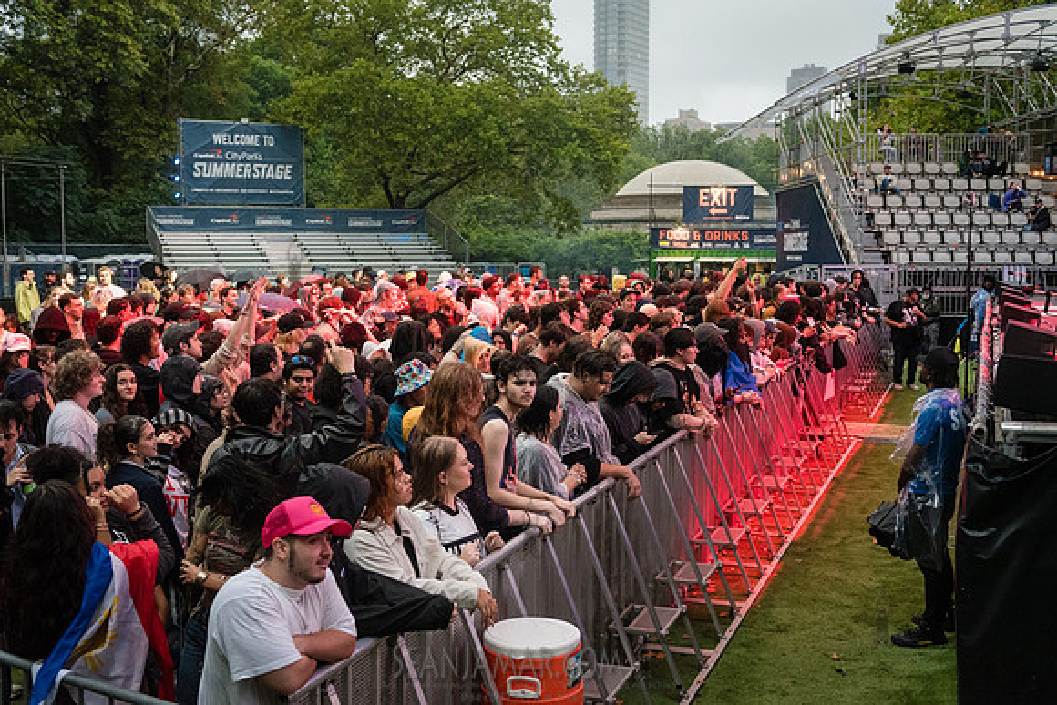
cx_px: 528
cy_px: 352
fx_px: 1233
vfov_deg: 31.9
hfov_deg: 46.4
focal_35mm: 42
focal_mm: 42
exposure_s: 1/500
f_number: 3.5
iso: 5000
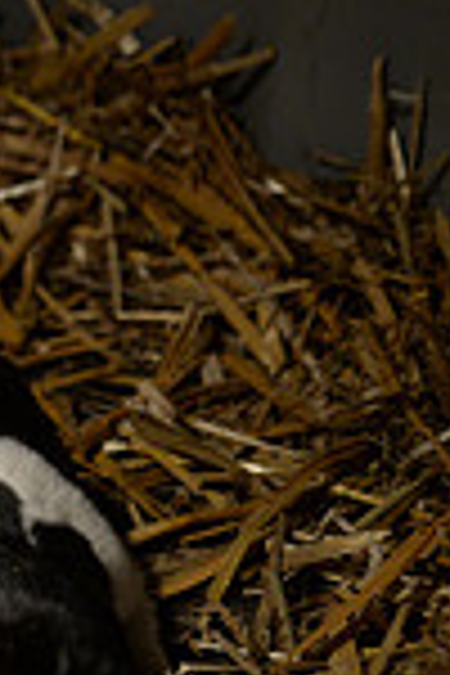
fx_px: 2756
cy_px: 292
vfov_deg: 14.0
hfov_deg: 8.3
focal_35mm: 147
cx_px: -747
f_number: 5
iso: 1600
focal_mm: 38
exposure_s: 1/250
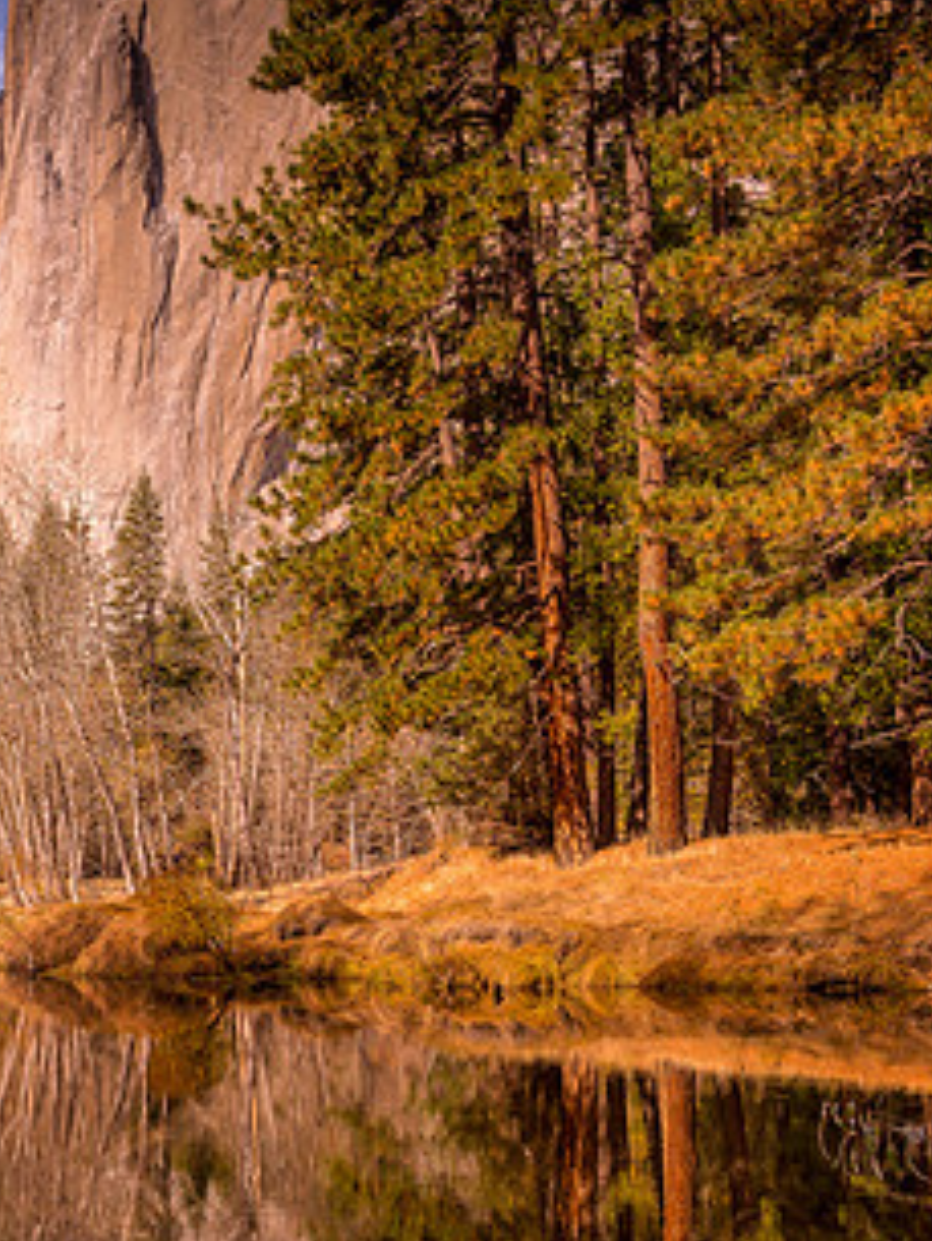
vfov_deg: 34.0
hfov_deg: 24.9
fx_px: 2009
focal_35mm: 56
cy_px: 832
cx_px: -5
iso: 64
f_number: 8
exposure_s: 1/30
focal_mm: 28.5
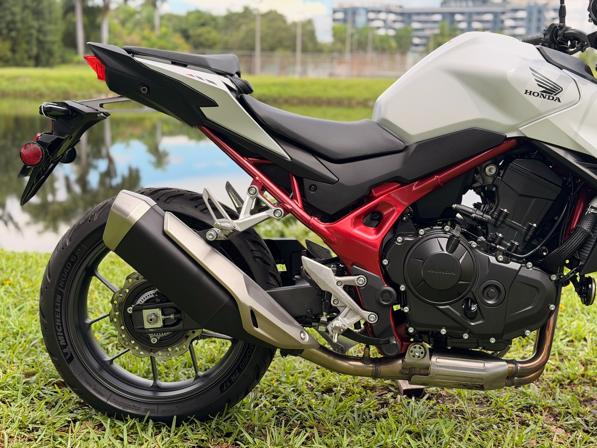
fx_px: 828
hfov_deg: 39.7
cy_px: 224
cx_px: 298
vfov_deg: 30.3
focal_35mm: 48
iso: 80
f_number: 1.78
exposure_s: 1/987
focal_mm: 6.76
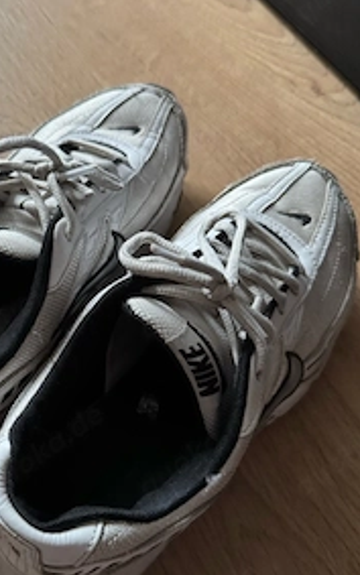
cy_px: 315
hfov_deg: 34.6
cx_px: 87
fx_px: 565
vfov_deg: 53.9
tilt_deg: -65.4
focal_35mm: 36
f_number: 1.78
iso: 800
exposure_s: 1/42
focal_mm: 6.76
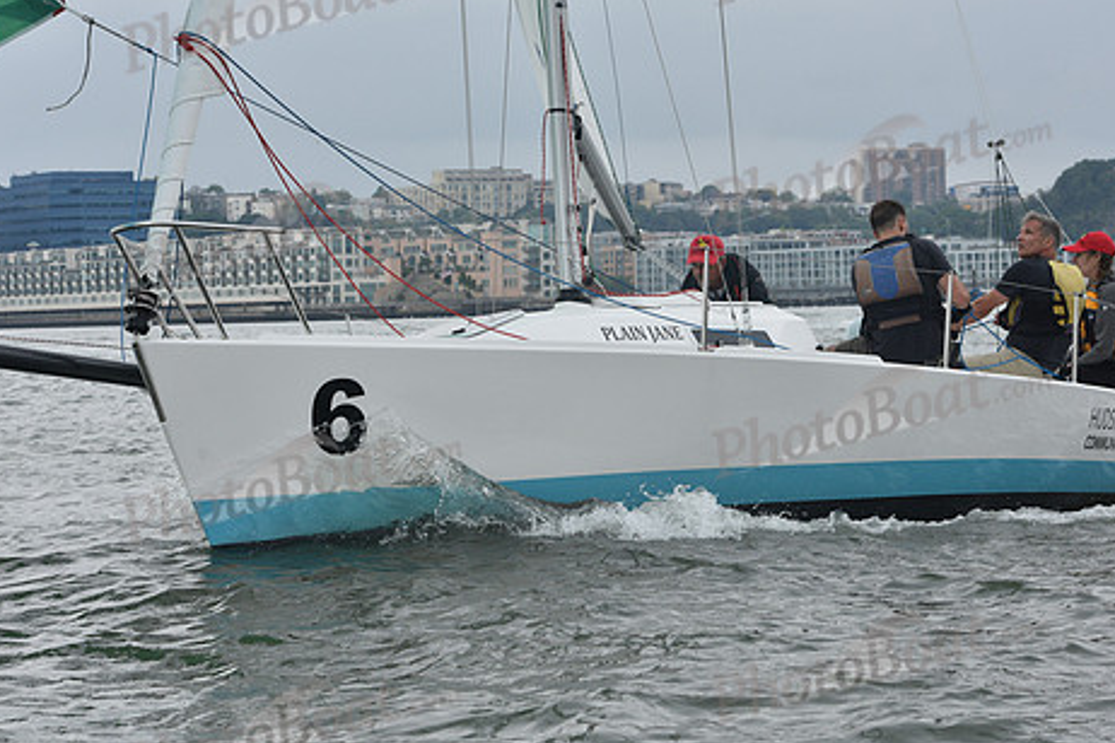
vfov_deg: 12.7
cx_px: 589
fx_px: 3345
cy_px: 324
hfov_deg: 18.9
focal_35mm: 108
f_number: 9
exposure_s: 1/800
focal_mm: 86
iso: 400
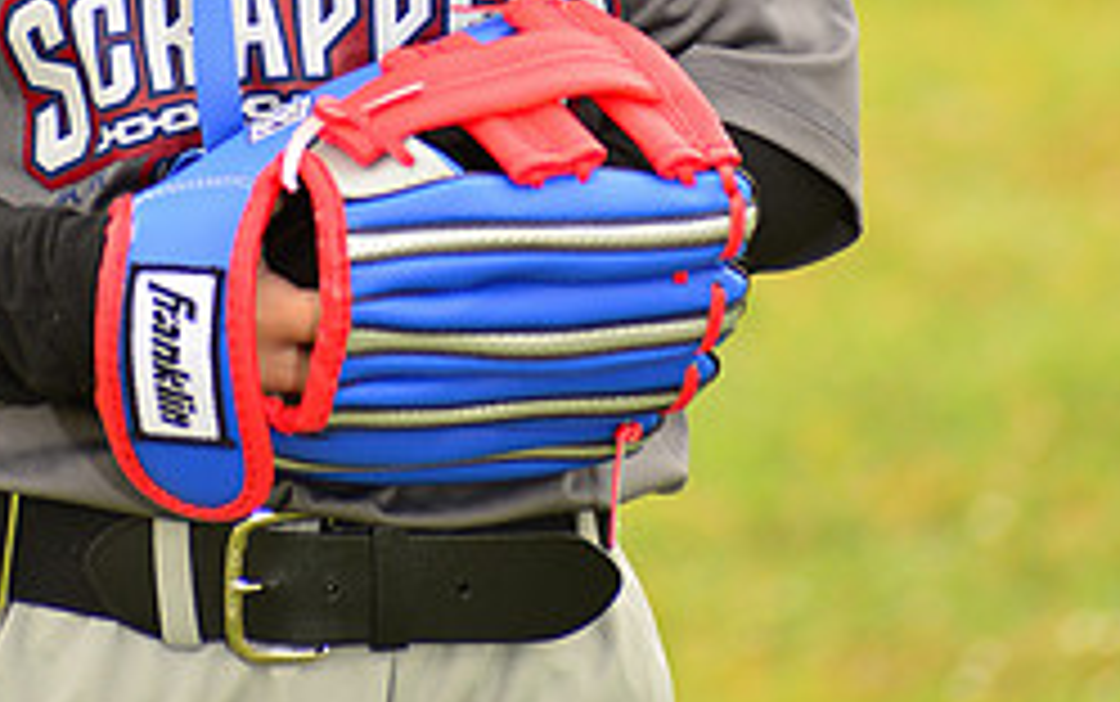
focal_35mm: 475
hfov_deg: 4.4
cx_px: 299
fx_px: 14509
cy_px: -392
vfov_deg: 2.8
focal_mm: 200
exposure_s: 1/250
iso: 160
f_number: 5.6
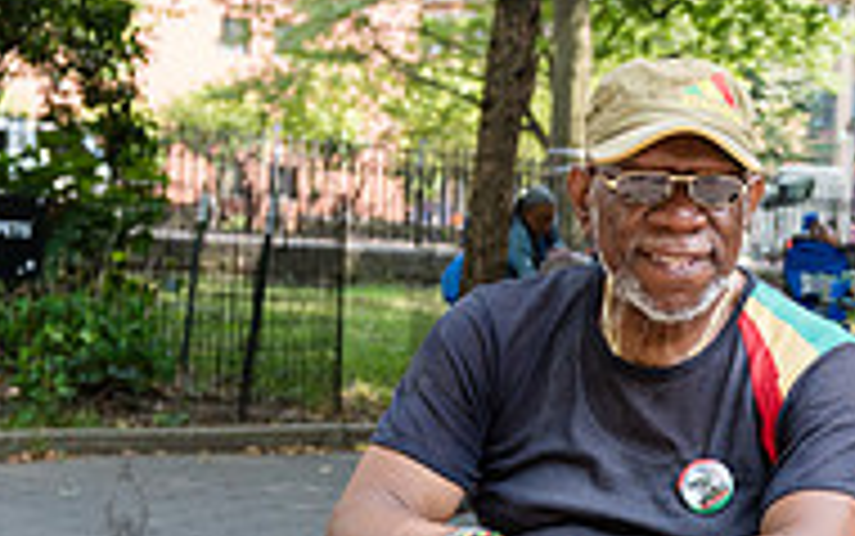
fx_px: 2541
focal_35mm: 109
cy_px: 463
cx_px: 880
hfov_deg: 18.5
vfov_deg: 12.0
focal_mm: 31
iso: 500
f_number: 3.5
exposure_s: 1/400
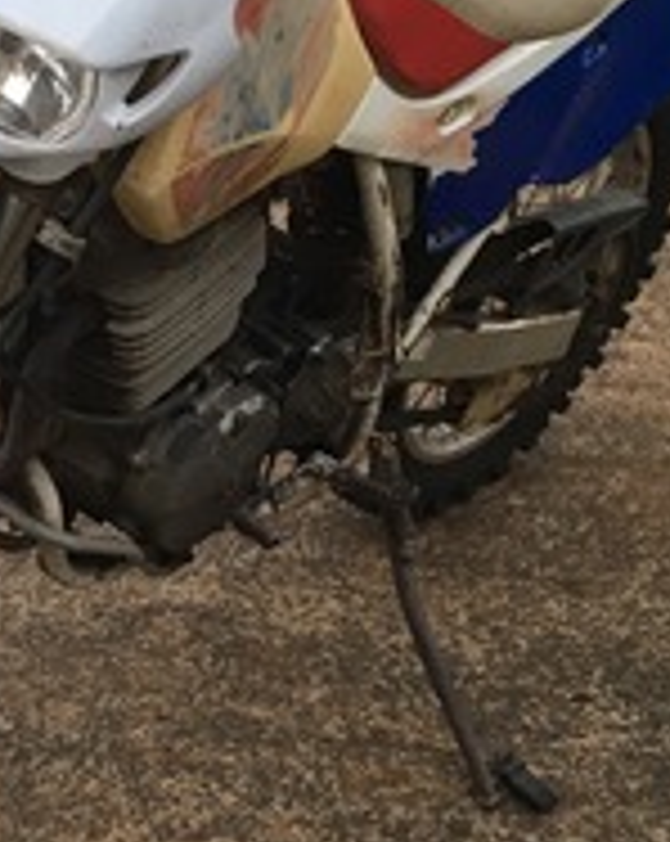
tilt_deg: -20.2
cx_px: 81
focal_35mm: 91
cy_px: 401
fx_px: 2261
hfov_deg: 16.7
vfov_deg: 21.1
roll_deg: +9.2
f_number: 2.2
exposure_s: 1/33
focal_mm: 4.15
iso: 80
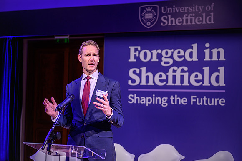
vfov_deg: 24.2
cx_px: 121
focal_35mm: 56
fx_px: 377
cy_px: 80
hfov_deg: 35.6
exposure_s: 1/125
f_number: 2.4
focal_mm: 56
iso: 280
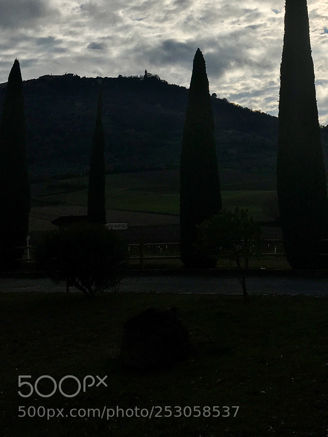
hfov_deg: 27.8
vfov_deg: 35.8
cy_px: 65
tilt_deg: +10.2
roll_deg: +3.1
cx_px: 277
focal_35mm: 51
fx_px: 645
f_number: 2.2
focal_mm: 4.15
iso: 25
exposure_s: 1/12821
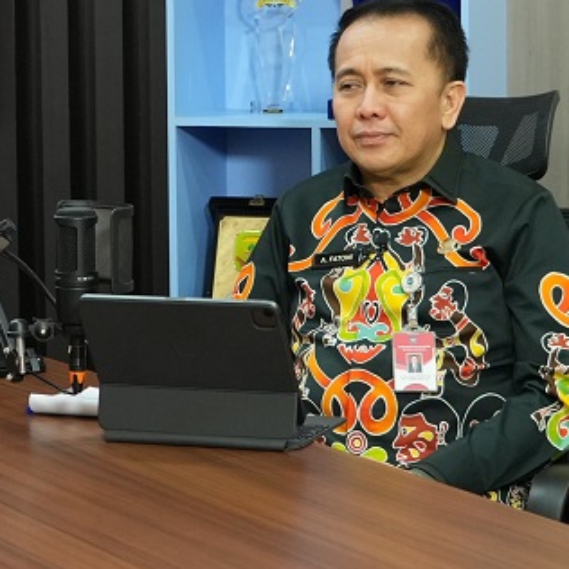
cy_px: 202
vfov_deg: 13.5
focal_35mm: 129
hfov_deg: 13.5
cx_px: 182
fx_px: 2399
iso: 2500
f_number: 4
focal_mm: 40
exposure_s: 1/160
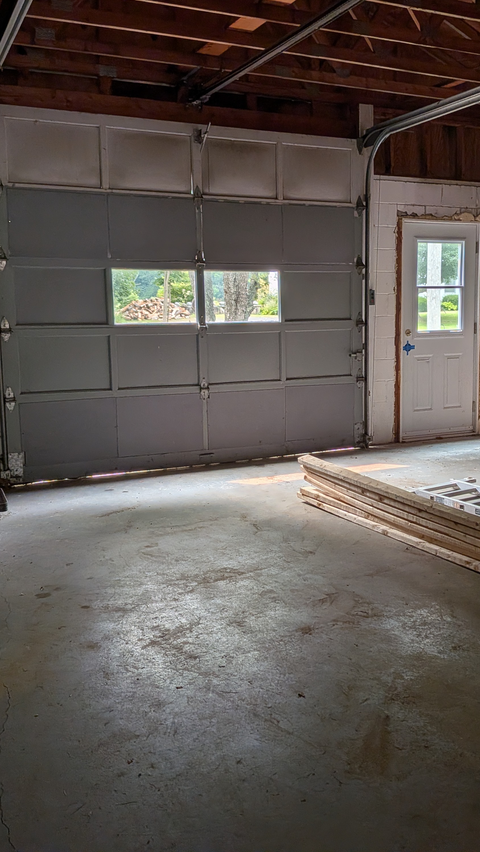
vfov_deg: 56.6
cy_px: 426
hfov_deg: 33.2
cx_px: 342
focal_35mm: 35
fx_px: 792
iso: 29
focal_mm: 4.53
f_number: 1.7
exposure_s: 1/163
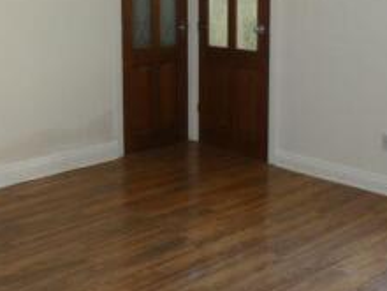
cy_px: 34
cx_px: 166
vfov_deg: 26.7
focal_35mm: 53
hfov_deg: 36.1
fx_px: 593
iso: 160
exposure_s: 1/60
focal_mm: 3.6
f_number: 2.8
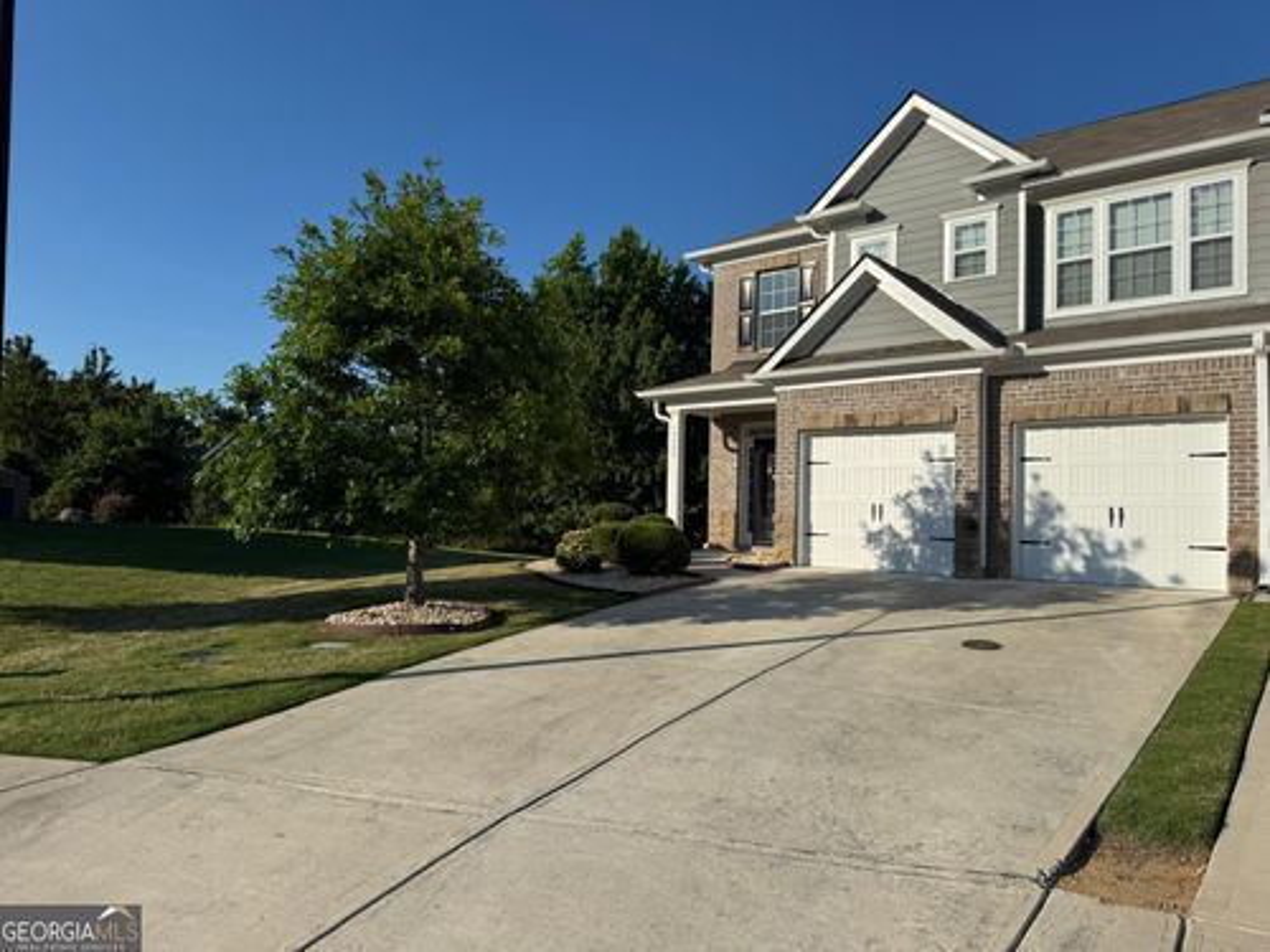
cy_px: 476
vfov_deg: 56.8
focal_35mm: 24
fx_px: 881
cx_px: 635
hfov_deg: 71.6
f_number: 1.78
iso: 80
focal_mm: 6.76
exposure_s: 1/7092
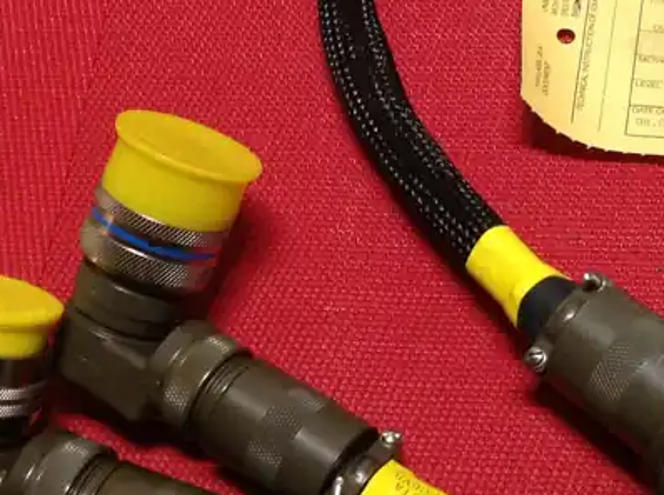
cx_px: 522
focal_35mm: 88
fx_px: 1685
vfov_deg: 16.7
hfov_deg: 22.0
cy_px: 195
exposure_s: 1/15
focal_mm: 4.28
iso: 160
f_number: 2.4
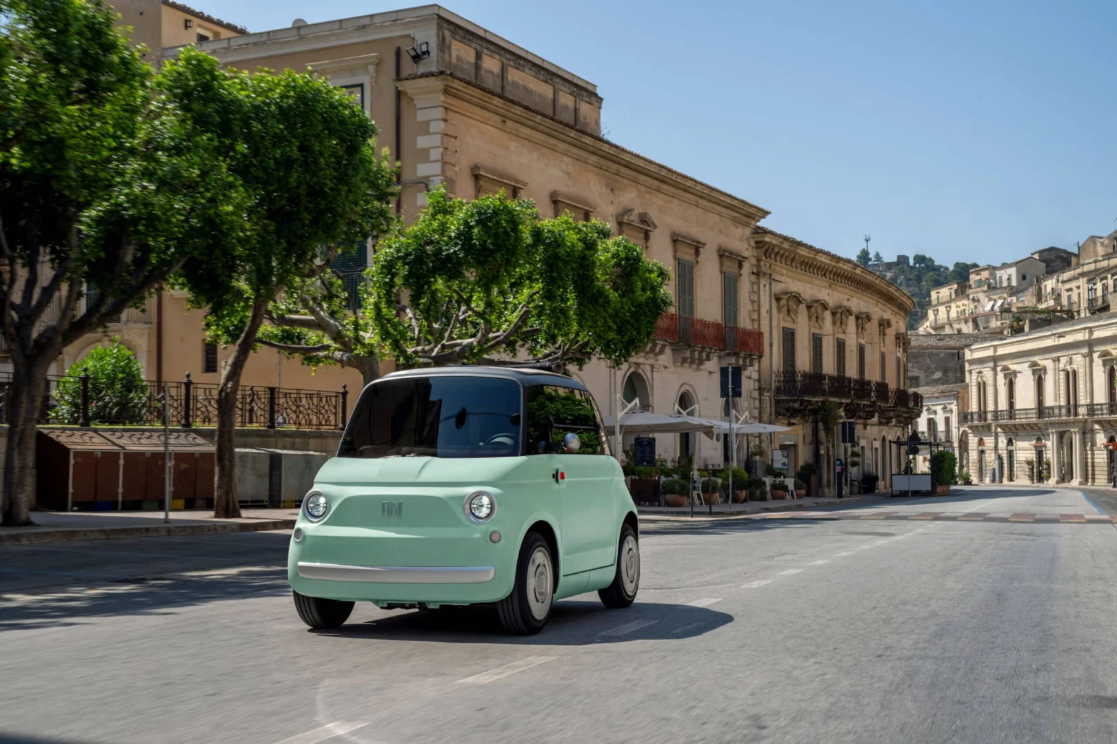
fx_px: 1365
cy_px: 372
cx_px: 558
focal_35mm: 44
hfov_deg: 44.5
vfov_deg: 30.5
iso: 64
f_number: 13
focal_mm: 44
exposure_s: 1/80
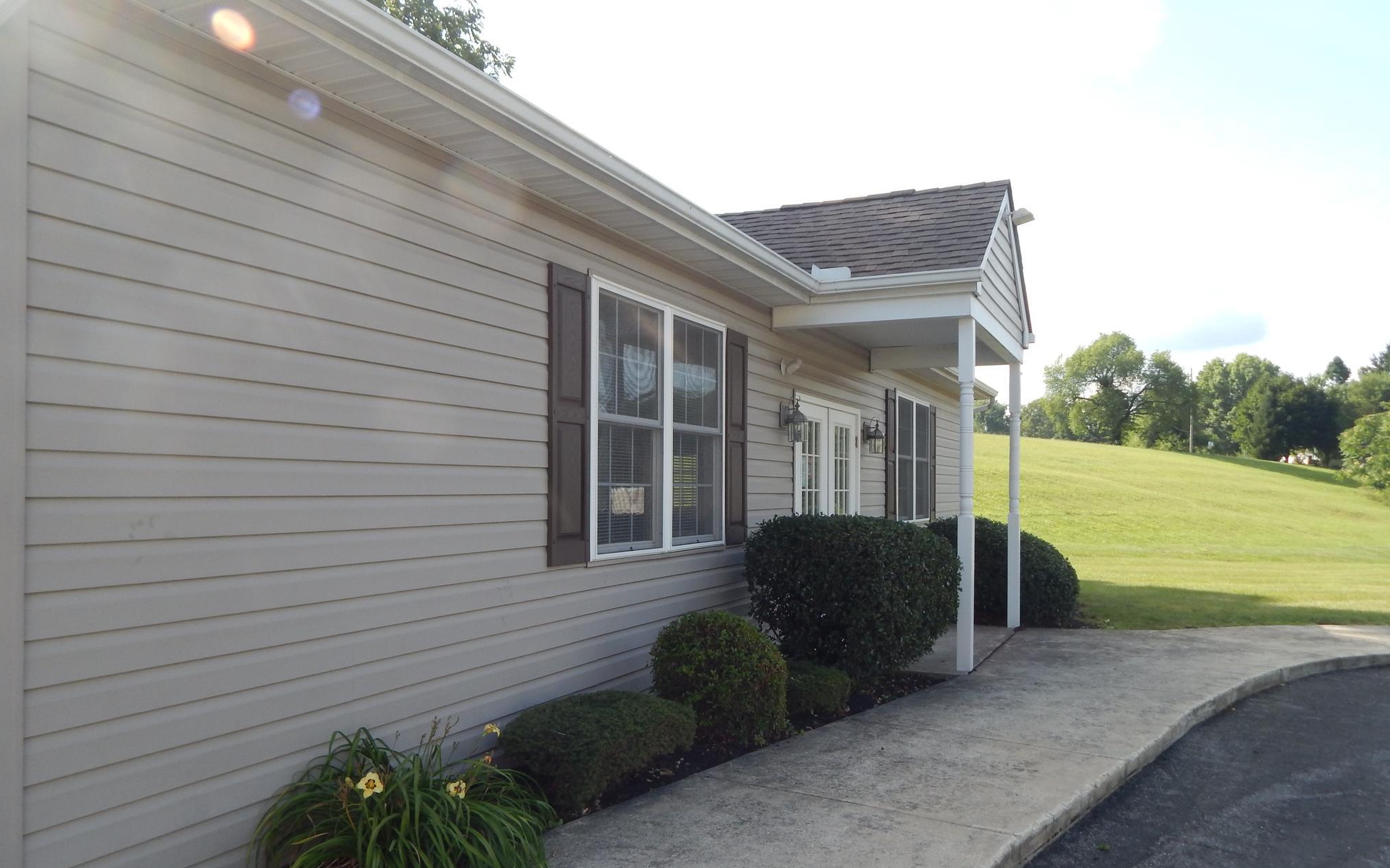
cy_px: 487
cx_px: 683
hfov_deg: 68.4
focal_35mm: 27
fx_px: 1023
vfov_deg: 45.9
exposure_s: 1/640
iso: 125
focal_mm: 4.5
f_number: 3.1
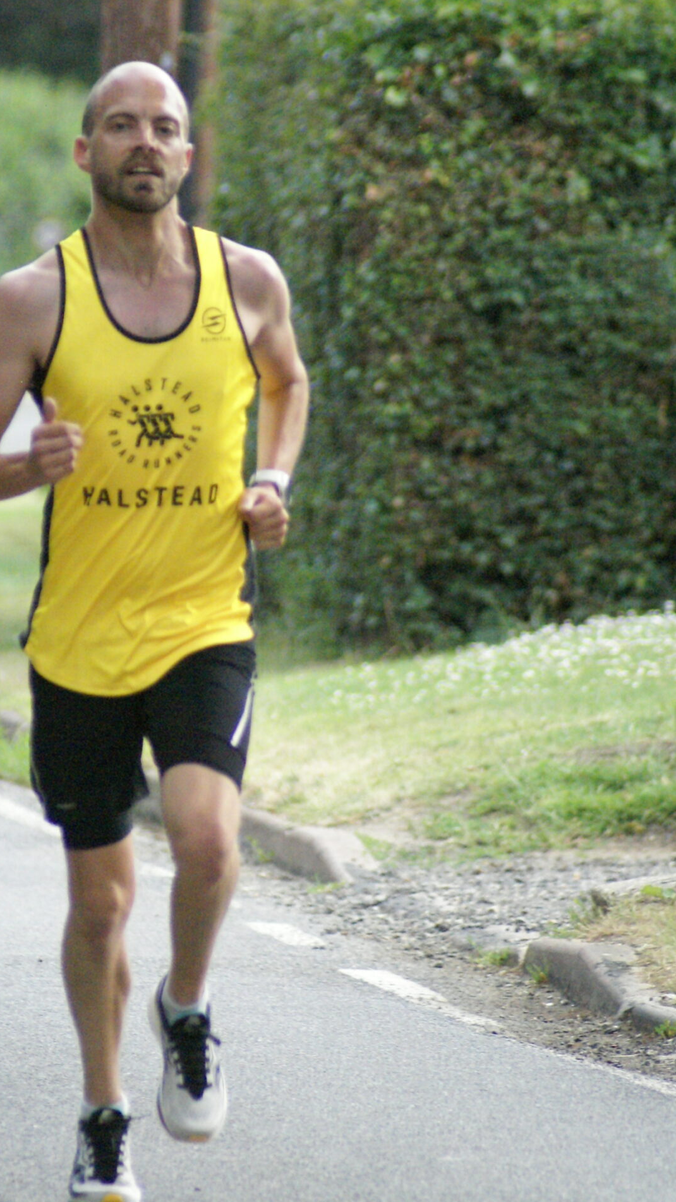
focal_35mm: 635
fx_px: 20233
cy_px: 578
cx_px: 201
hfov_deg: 1.9
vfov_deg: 3.4
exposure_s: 1/400
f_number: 5.6
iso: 1600
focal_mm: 300
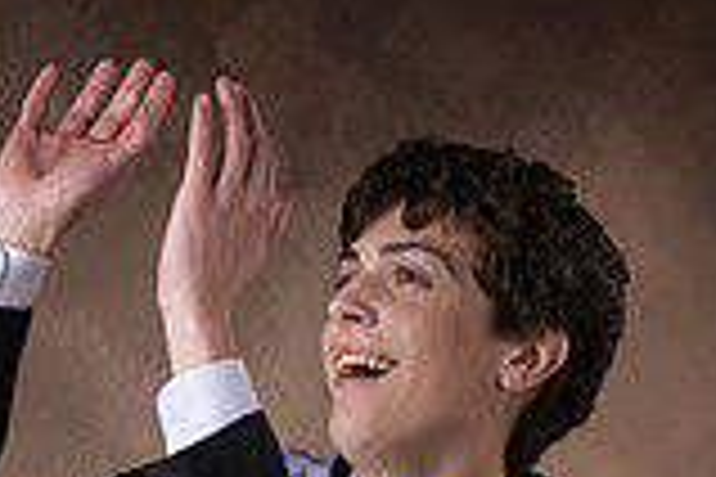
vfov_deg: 4.9
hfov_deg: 7.4
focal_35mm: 278
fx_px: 5529
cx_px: 113
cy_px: 821
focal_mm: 76
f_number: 7.1
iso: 100
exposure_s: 1/125
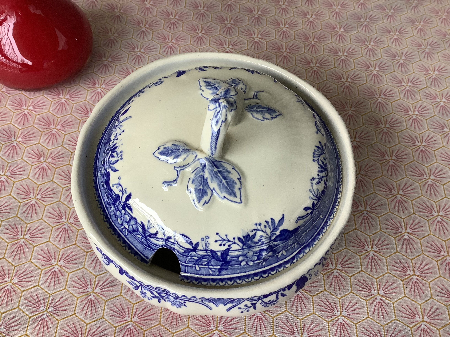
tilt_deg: -59.5
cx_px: 225
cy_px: 168
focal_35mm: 31
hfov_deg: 58.4
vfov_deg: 45.4
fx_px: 403
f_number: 2.4
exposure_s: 1/120
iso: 80
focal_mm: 3.3
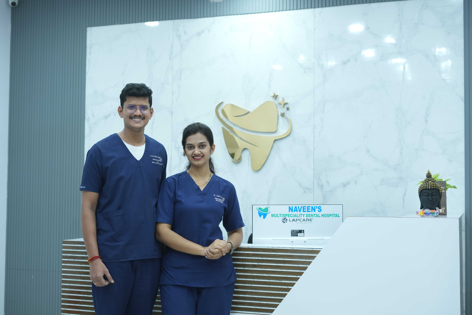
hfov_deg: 39.6
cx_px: 236
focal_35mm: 50
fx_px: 656
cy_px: 158
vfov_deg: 27.0
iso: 800
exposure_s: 1/100
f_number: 3.2
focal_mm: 50
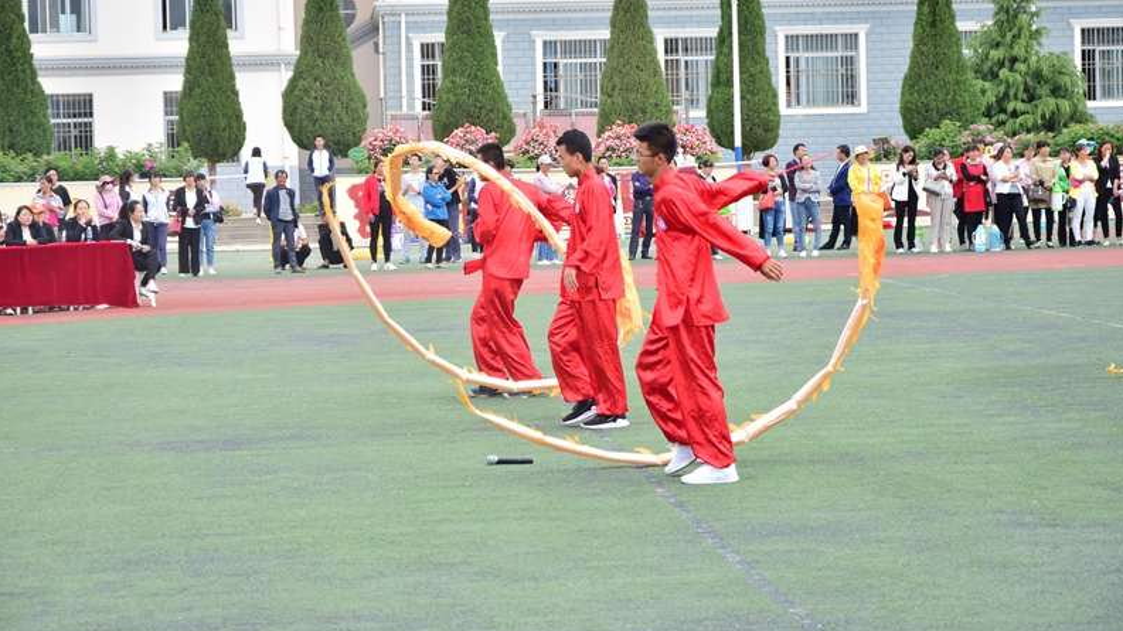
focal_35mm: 111
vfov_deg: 10.9
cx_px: 564
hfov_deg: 19.3
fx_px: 3305
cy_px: 275
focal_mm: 70
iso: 400
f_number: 6.7
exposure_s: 1/750
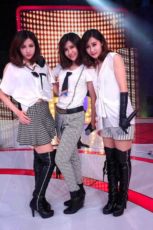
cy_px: 115
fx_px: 211
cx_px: 76
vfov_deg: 57.3
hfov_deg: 39.9
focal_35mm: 33
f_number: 8
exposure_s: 1/320
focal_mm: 22
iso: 3200
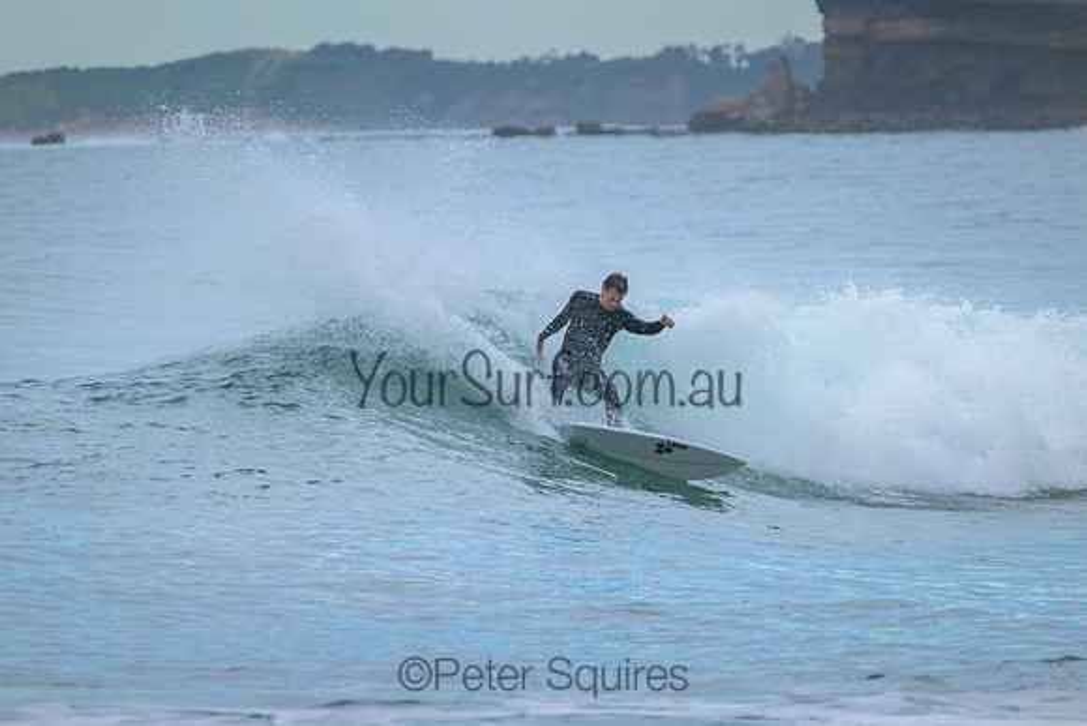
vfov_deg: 2.5
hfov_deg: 3.7
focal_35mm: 550
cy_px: 363
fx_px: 16610
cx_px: 544
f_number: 11
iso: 4000
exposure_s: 1/1250
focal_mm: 550
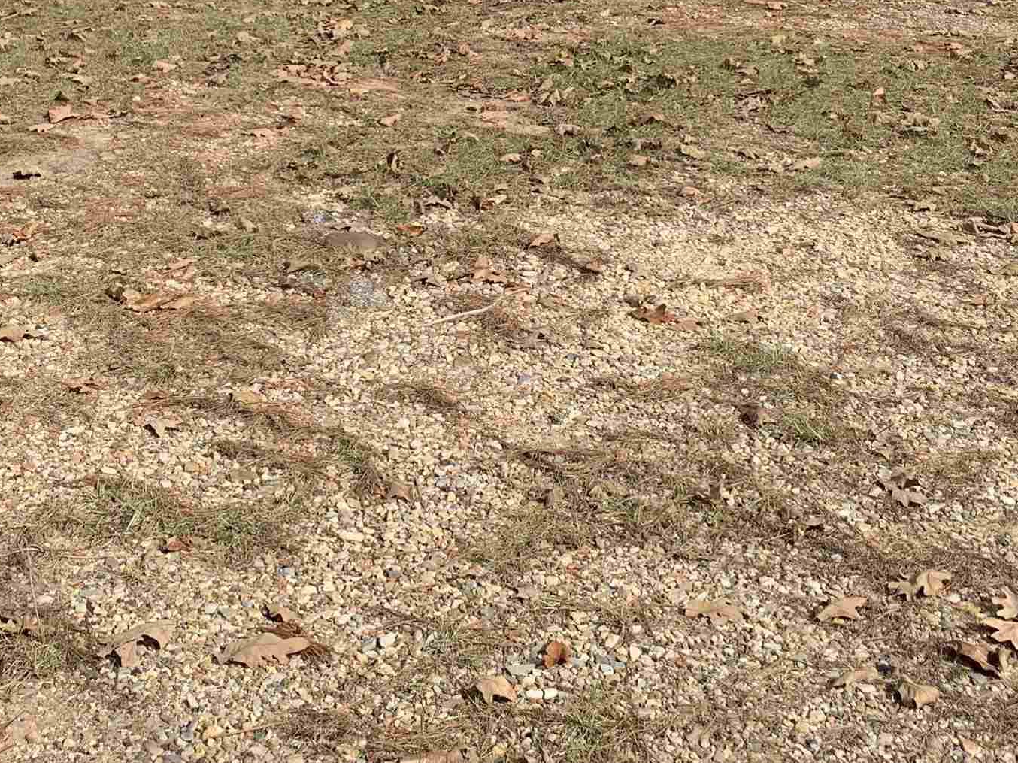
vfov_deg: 23.3
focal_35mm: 59
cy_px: -79
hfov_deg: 32.7
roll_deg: -1.7
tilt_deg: -5.1
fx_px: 1735
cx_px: 482
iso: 25
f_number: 1.8
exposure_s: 1/1111
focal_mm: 4.25
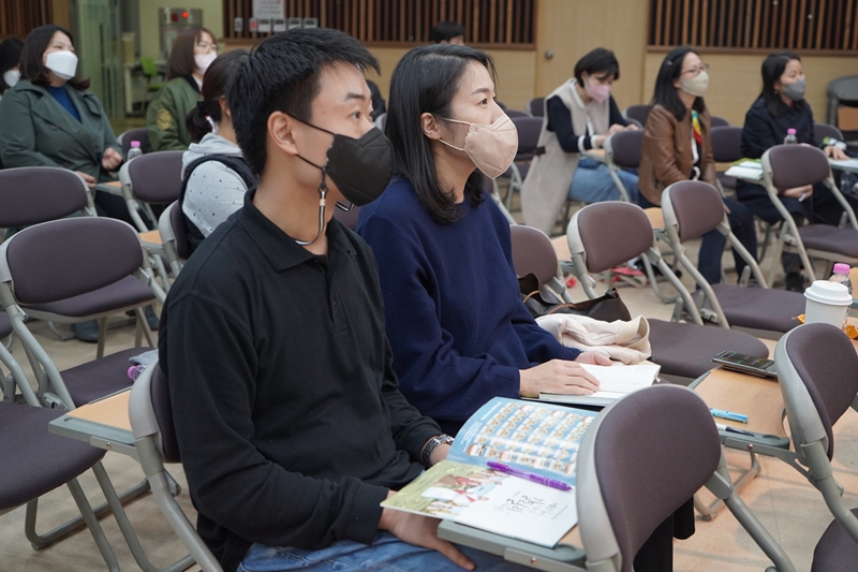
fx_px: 1072
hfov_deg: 43.6
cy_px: 286
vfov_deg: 29.9
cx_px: 429
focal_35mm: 45
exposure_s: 1/160
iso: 1600
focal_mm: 45
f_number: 4
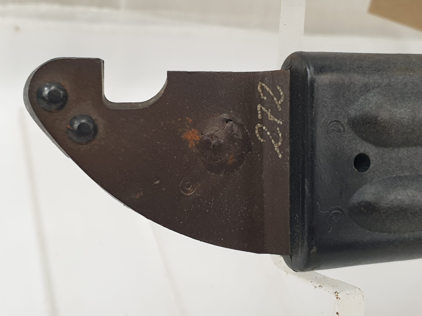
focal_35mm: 26
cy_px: 158
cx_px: 211
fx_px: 317
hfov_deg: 67.3
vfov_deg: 53.1
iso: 100
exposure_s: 1/100
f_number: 2.4
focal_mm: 4.3
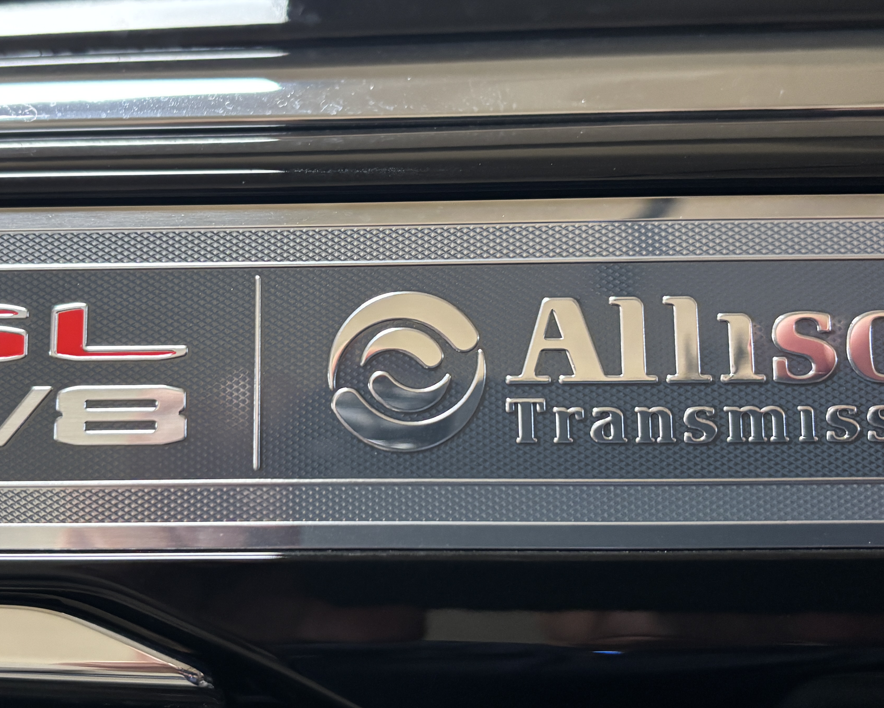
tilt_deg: -7.7
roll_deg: -0.1
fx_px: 1125
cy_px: 326
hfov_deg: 42.6
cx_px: 328
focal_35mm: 43
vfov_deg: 34.9
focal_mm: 5.96
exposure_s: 1/60
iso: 500
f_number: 1.6
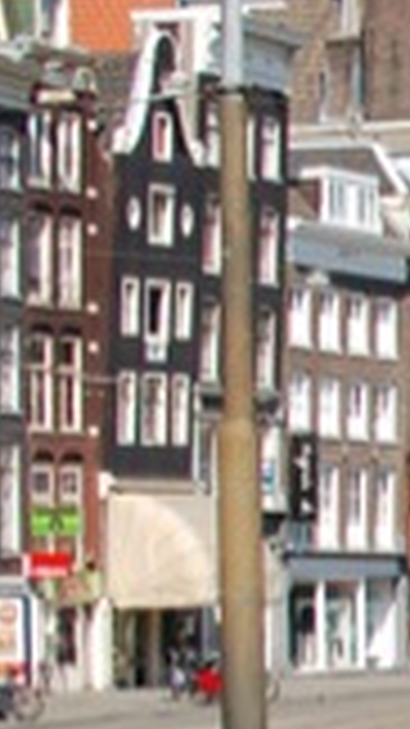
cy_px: 916
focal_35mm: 217
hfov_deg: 5.3
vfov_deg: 9.8
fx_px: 4200
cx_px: 1167
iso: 400
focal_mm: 35
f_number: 10
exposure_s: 1/400
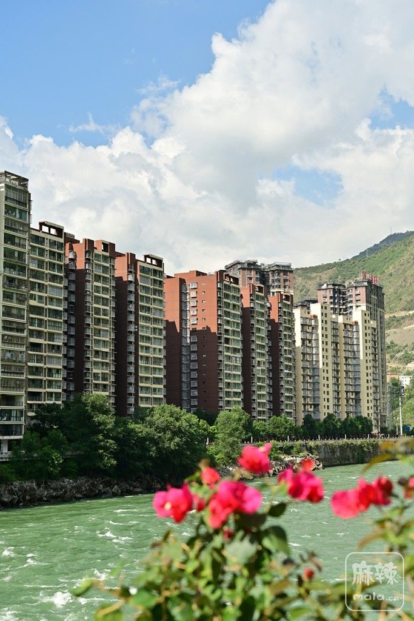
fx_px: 845
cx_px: 207
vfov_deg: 40.3
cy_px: 310
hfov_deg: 27.5
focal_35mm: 49
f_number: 7.1
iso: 80
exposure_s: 1/320
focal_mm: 49
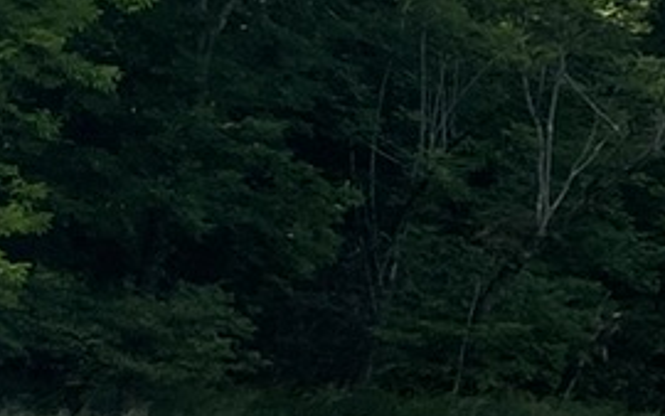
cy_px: 468
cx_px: 1357
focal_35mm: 209
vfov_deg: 6.3
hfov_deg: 9.4
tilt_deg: -2.4
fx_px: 3789
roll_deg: -2.0
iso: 32
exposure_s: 1/1808
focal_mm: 4.25
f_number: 1.8
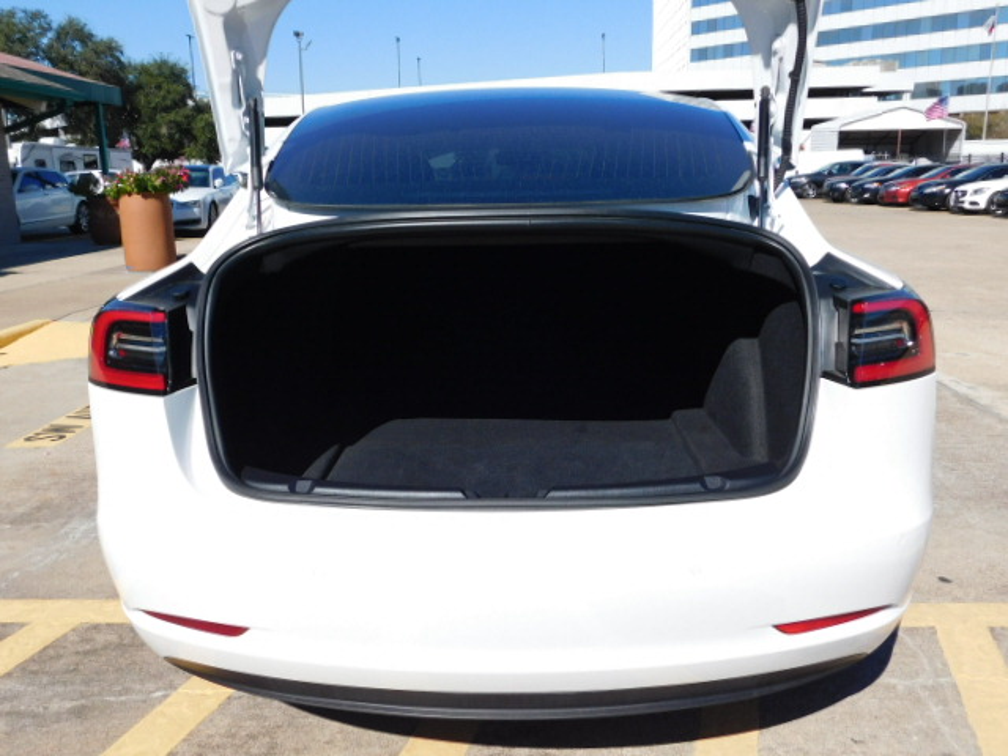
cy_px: 378
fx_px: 874
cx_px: 504
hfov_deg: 60.0
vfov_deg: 46.8
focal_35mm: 30
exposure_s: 1/400
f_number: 6.4
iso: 125
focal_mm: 5.3
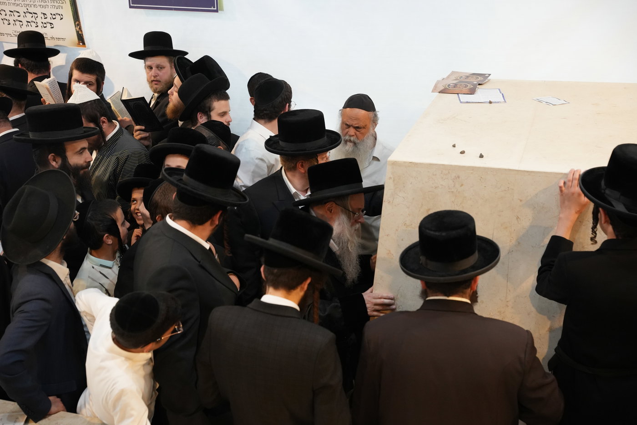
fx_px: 913
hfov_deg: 38.5
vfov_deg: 26.2
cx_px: 318
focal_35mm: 52
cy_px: 212
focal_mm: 51.6
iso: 4000
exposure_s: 1/125
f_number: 3.5
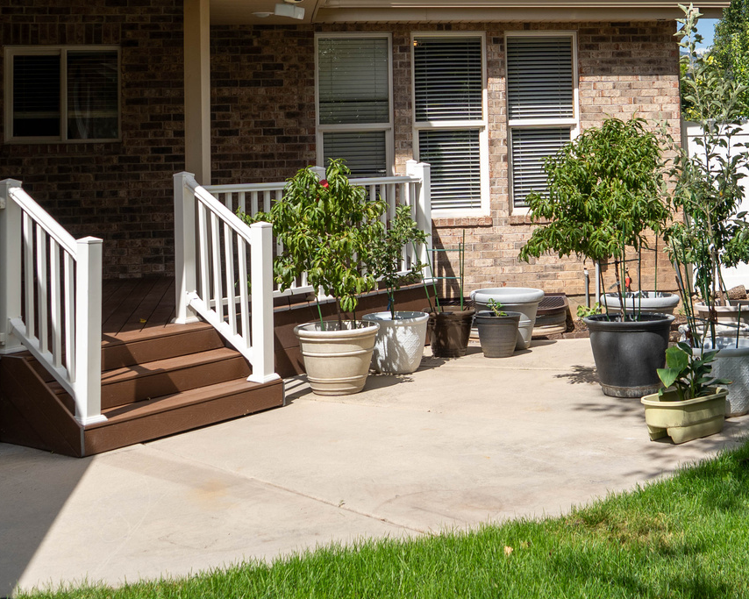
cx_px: 492
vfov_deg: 27.3
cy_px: 86
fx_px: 1197
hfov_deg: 34.5
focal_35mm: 54
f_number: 5
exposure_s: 1/800
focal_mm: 24
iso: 100
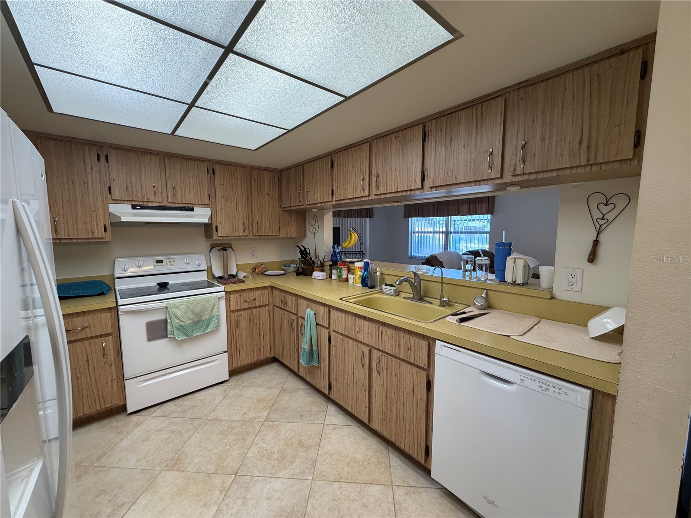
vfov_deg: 85.7
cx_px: 346
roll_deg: +1.1
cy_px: 259
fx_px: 279
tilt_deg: -6.9
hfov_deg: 102.1
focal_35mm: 14
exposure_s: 1/120
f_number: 2.2
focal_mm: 2.22
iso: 160
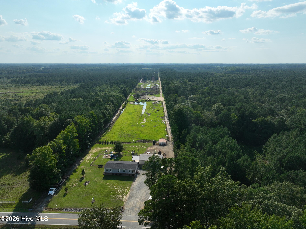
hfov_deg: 71.6
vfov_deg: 56.8
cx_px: 153
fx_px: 212
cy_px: 114
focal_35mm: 24
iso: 200
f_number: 2.8
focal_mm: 12.29
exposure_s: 1/5000
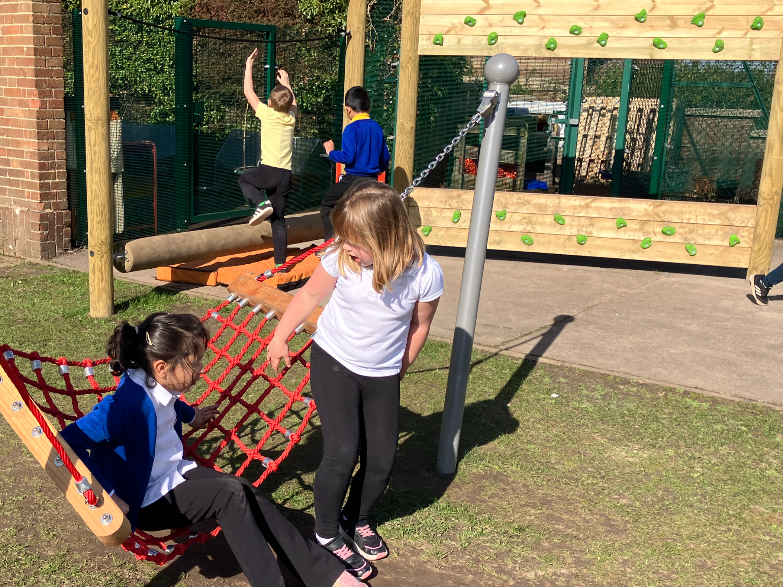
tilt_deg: -14.0
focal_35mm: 45
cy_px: 350
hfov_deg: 41.7
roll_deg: -1.3
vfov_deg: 32.1
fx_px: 1018
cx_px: 280
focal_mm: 3.99
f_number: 1.8
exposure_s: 1/1621
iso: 32
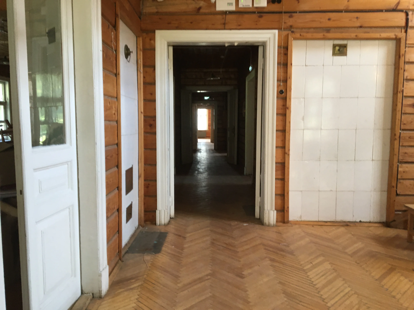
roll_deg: -0.7
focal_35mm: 29
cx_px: 207
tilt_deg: -4.9
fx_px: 347
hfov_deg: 61.7
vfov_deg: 48.2
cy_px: 155
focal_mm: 4.15
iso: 125
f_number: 2.2
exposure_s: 1/33
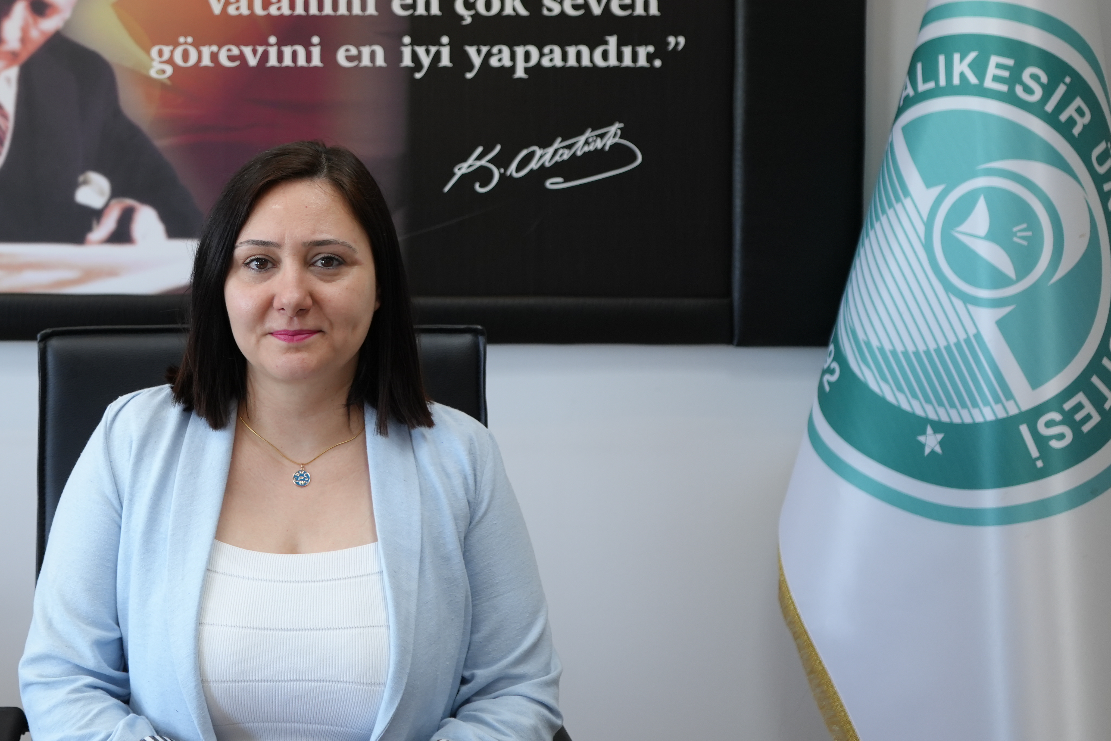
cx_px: 242
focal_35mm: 60
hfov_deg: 32.6
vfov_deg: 22.2
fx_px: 1851
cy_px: 112
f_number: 4
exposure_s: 1/160
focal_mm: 35
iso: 640
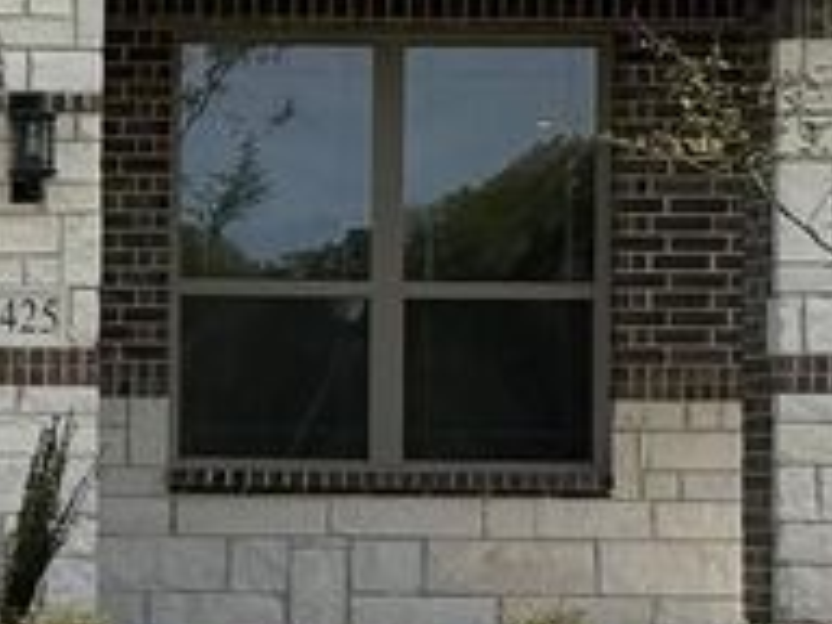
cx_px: -815
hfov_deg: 6.9
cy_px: 342
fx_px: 6682
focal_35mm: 278
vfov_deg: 5.3
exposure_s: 1/4065
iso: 40
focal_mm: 5.96
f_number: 1.6
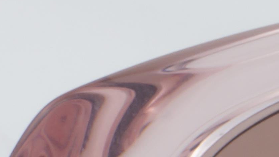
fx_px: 4186
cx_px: 64
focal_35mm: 566
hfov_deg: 3.8
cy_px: 157
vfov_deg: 2.1
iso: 100
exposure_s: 1/3
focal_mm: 50
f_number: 32
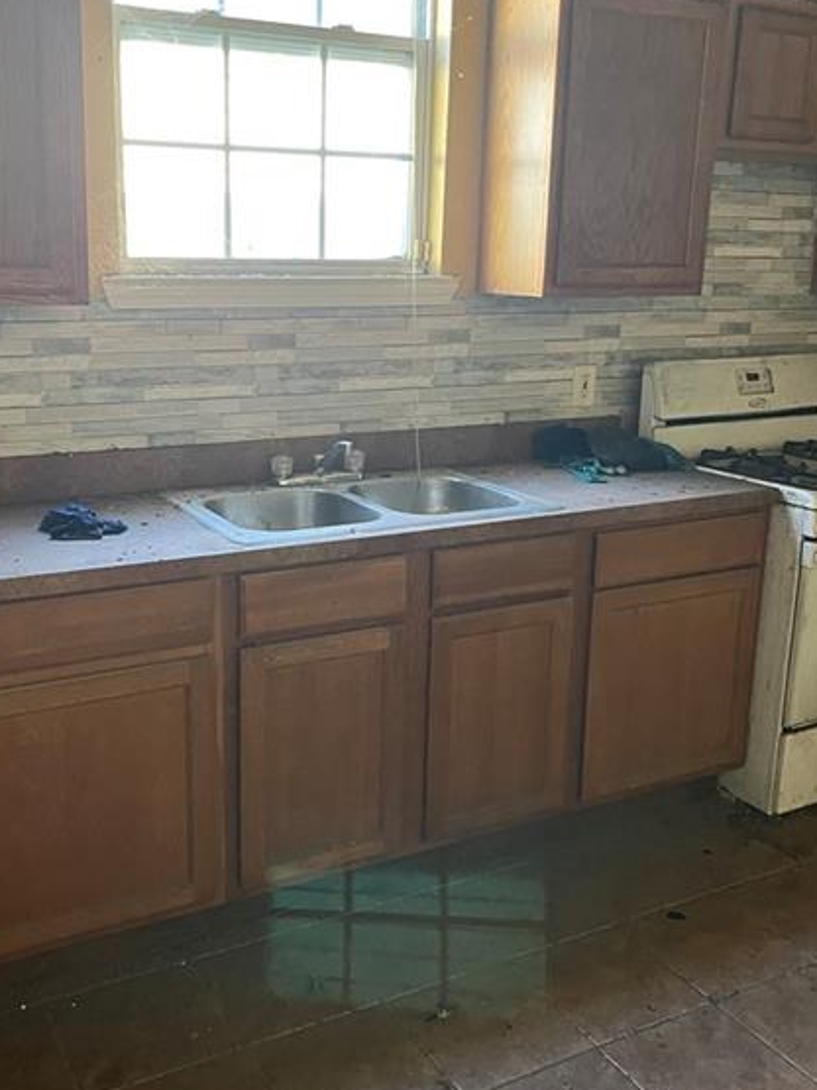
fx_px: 1133
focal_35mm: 36
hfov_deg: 39.6
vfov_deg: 51.3
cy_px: 522
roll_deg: -0.3
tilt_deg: -13.8
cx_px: 355
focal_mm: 5.1
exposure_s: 1/60
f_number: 1.6
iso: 320
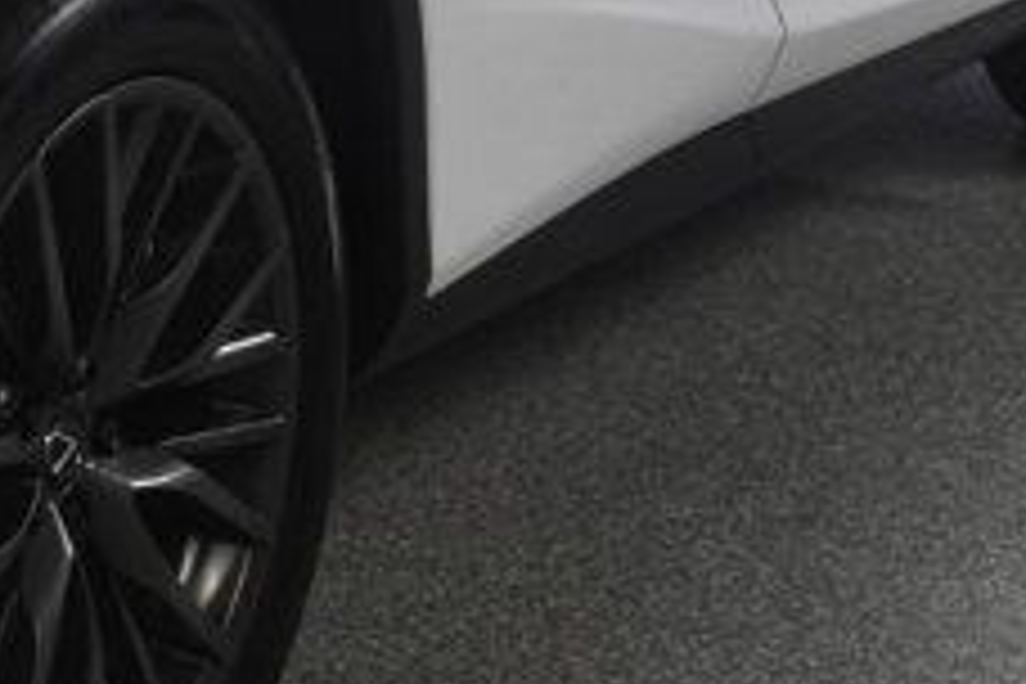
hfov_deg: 13.1
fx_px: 4218
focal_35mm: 148
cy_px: -306
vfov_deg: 9.1
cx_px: -522
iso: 100
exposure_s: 1/160
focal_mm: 22
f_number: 11
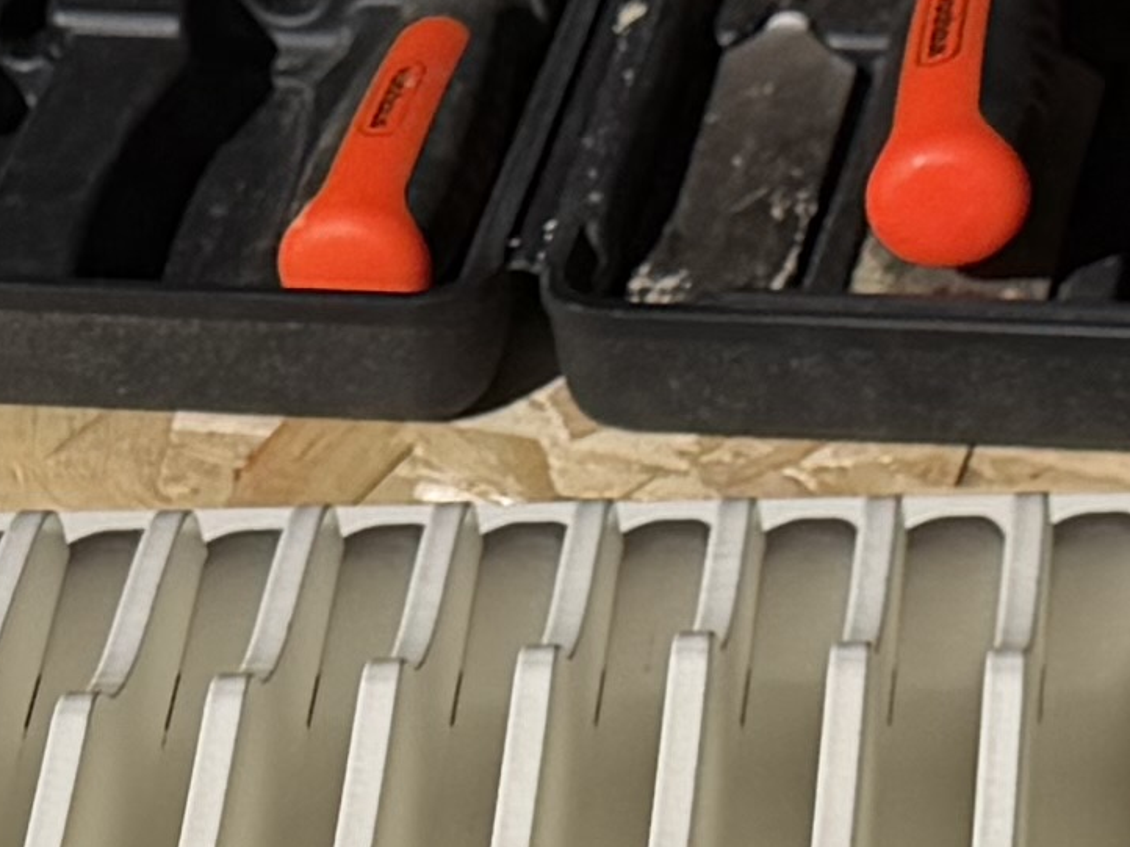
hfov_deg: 10.3
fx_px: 6200
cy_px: 1387
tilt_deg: -39.6
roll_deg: +9.2
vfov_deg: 7.6
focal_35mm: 190
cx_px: 41
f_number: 1.78
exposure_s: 1/14286
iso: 80
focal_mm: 6.76
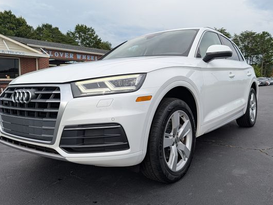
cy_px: 98
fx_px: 229
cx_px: 144
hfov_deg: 61.6
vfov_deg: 48.3
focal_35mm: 29
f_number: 1.68
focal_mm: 6.9
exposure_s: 1/766
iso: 24
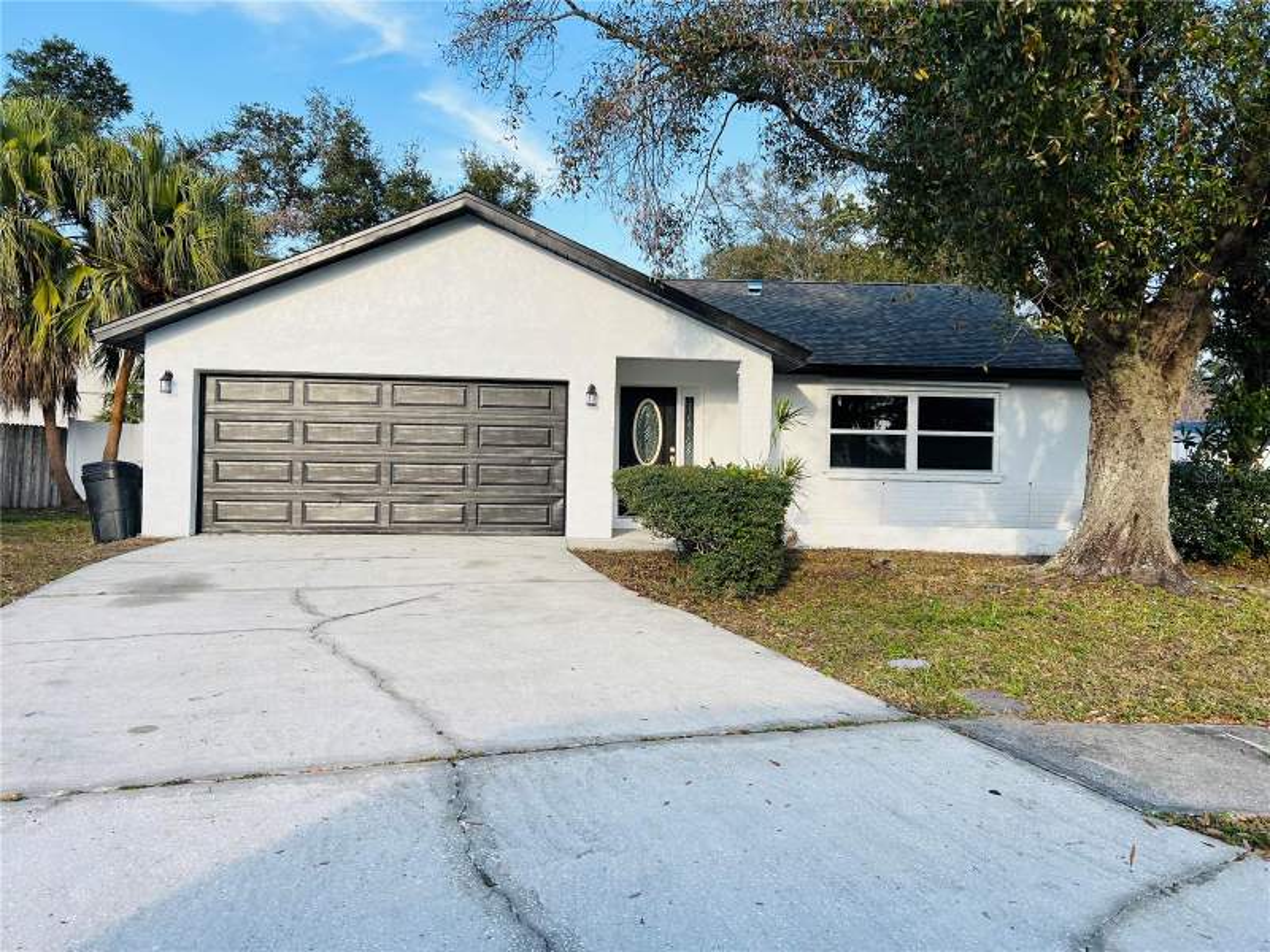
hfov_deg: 67.3
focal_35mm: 26
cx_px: 635
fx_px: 954
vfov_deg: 53.1
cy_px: 476
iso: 50
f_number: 1.5
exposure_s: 1/1311
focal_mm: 5.7
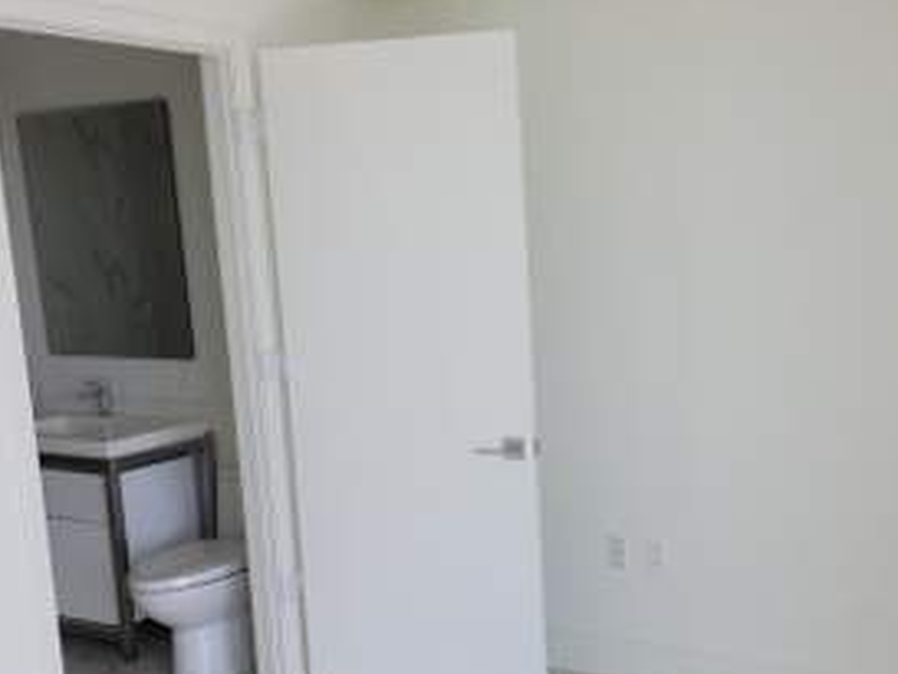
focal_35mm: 44
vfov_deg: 32.7
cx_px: 572
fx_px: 1142
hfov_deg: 42.5
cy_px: 421
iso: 20
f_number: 1.8
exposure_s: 1/100
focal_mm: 7
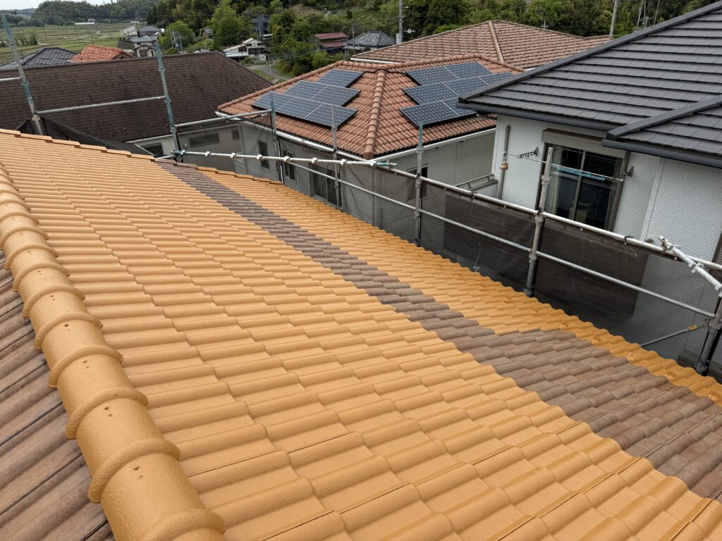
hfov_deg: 71.6
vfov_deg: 56.8
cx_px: 361
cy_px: 270
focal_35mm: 24
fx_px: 501
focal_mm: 6.76
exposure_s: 1/4167
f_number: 1.78
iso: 80
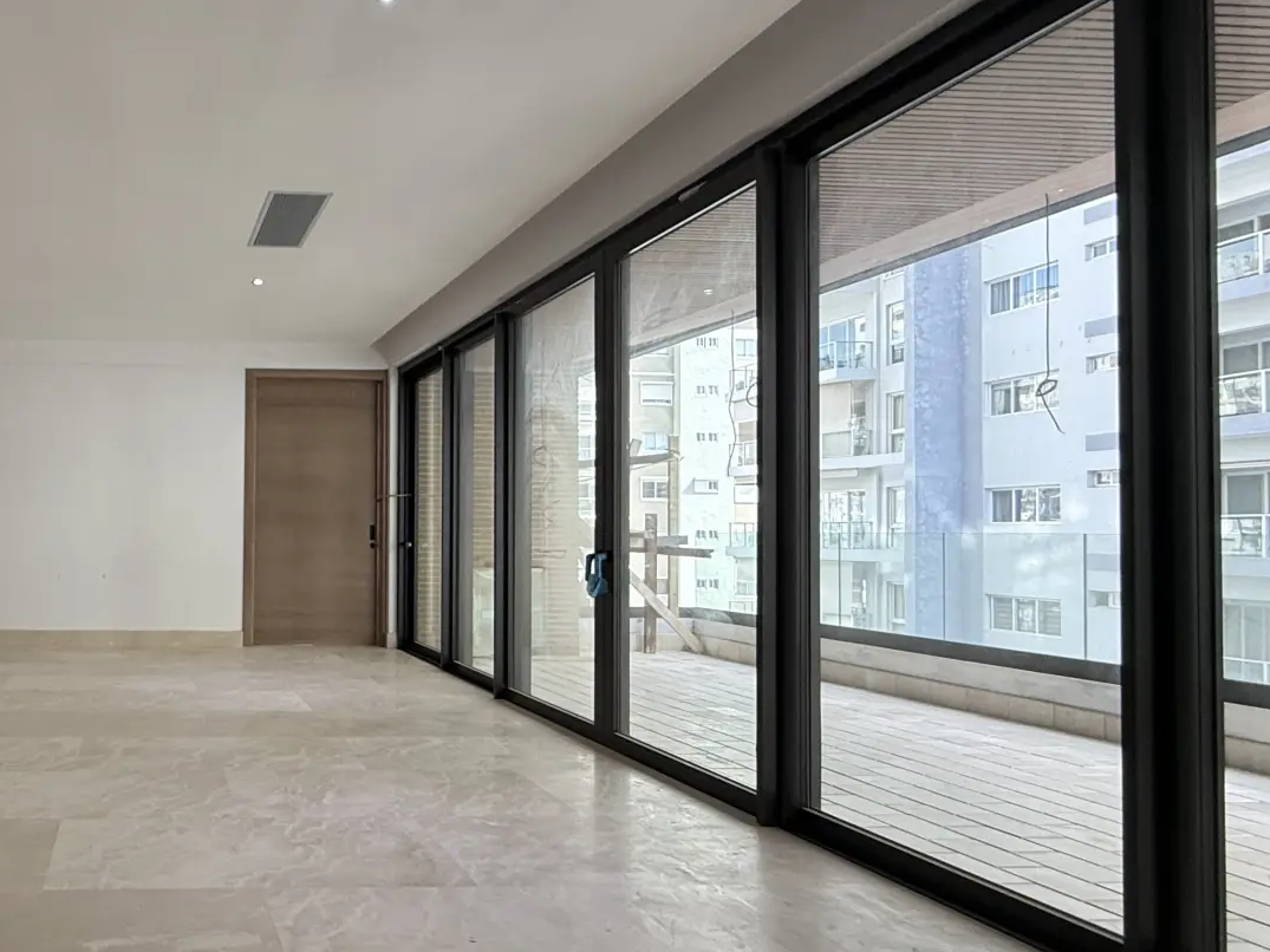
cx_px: 184
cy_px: 508
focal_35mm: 25
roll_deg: -0.8
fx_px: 917
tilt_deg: -0.2
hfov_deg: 61.2
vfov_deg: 54.8
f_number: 2.2
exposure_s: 1/99
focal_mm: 2.22
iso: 125
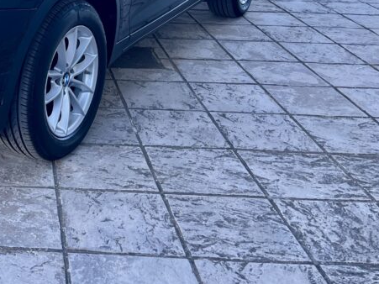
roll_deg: -1.7
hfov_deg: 30.0
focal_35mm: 59
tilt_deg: -9.4
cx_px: -19
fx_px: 646
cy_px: -35
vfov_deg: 23.2
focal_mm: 5.1
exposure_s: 1/324
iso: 50
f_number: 1.6
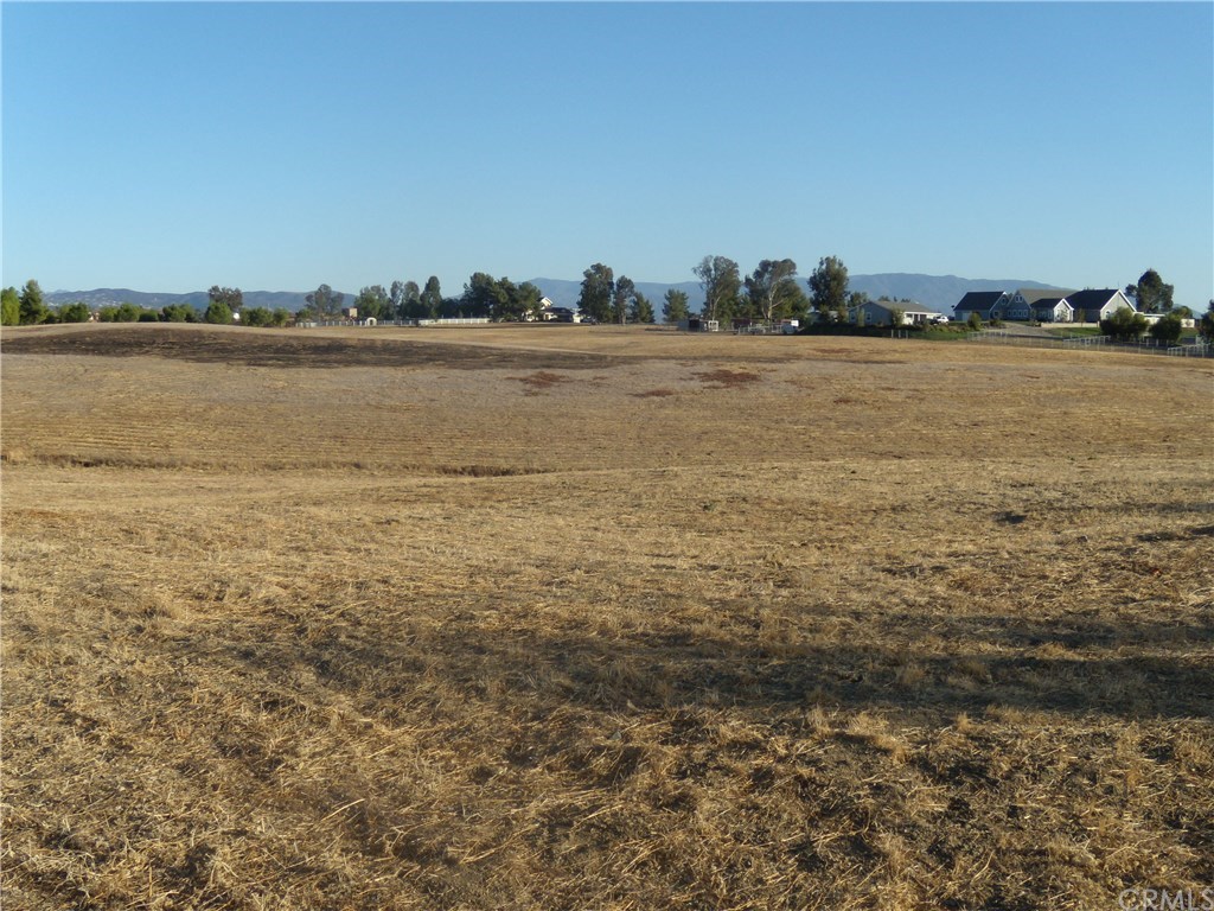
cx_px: 607
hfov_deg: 51.4
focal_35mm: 36
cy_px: 456
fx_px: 1263
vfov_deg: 39.7
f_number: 3.6
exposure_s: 1/640
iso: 80
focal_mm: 6.4
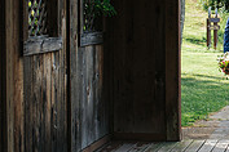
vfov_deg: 10.7
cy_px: 41
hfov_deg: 15.4
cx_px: 279
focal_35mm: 128
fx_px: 814
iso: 140
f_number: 3.2
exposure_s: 1/250
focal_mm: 35
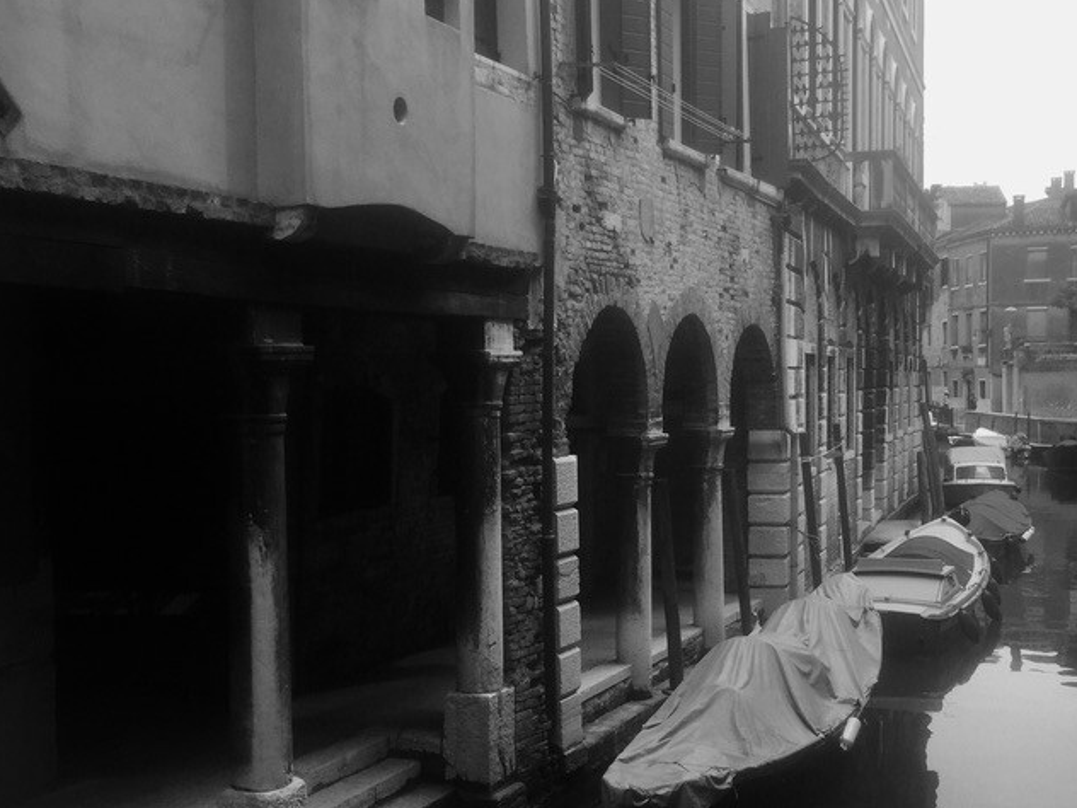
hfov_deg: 40.4
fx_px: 1462
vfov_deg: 30.8
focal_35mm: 47
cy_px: 467
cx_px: 605
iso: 32
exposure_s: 1/391
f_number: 2.2
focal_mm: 4.15
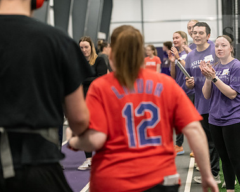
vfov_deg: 12.4
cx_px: 162
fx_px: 880
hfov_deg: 15.5
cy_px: 92
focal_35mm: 124
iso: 4000
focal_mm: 86
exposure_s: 1/400
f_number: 3.2
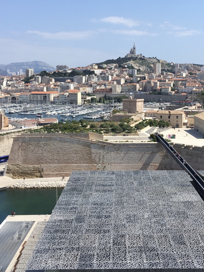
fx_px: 228
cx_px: 102
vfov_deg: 61.7
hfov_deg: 48.2
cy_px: 136
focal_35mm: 29
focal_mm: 4.15
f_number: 2.2
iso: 25
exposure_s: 1/1183
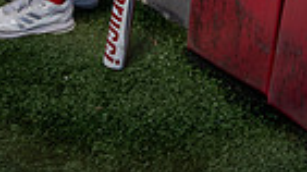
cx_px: 139
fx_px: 846
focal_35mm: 104
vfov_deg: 9.9
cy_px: -274
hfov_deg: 20.6
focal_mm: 31
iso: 200
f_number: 9
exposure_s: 1/250
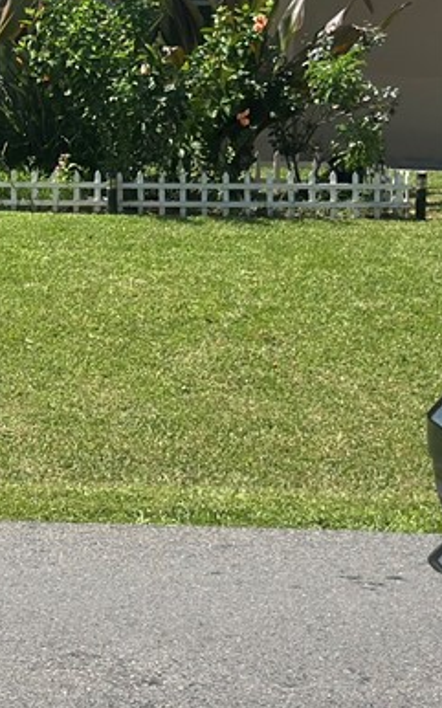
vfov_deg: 15.3
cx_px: -490
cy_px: 75
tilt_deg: -1.5
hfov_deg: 9.0
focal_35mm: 135
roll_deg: -1.4
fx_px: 2604
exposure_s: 1/5556
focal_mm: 6.86
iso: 80
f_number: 1.78
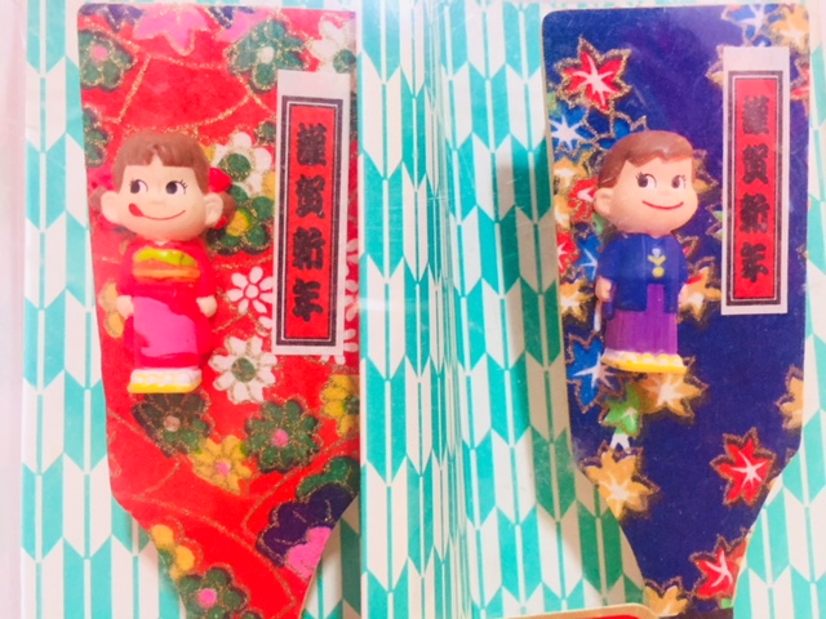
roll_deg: -1.6
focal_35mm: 29
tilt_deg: -13.6
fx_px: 692
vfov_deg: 48.2
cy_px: 310
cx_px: 413
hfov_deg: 61.7
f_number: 2.2
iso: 250
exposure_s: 1/33
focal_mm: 4.15
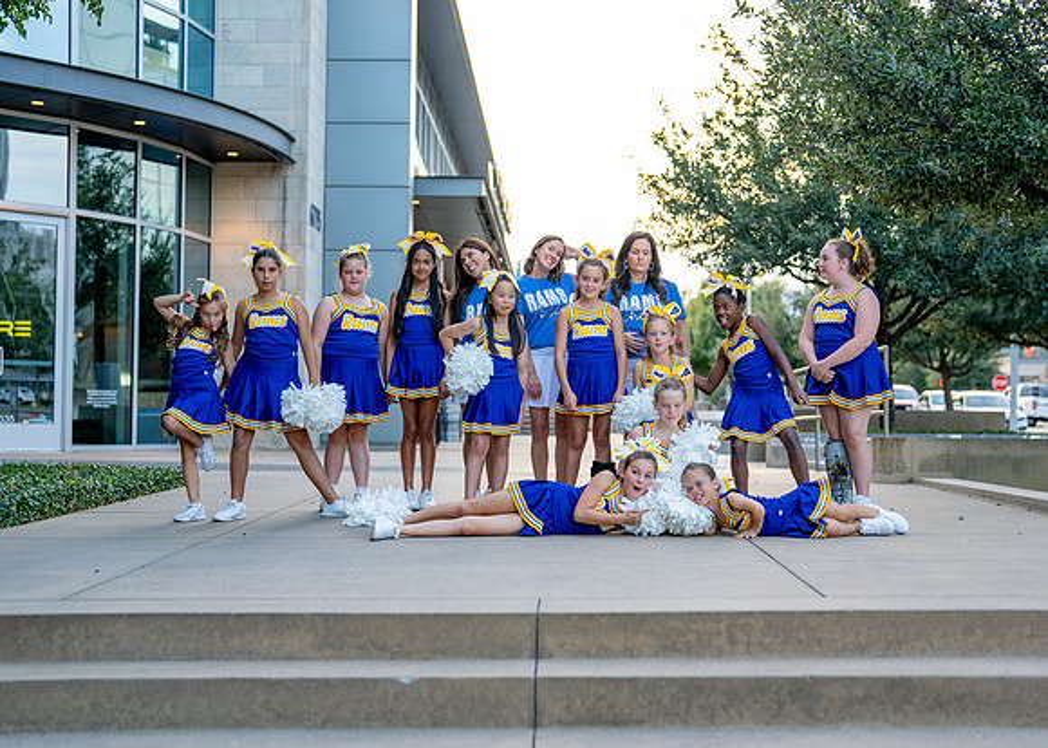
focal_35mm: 54
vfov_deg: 26.2
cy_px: 373
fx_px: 1608
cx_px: 547
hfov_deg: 36.1
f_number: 2
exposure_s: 1/400
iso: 640
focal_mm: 50
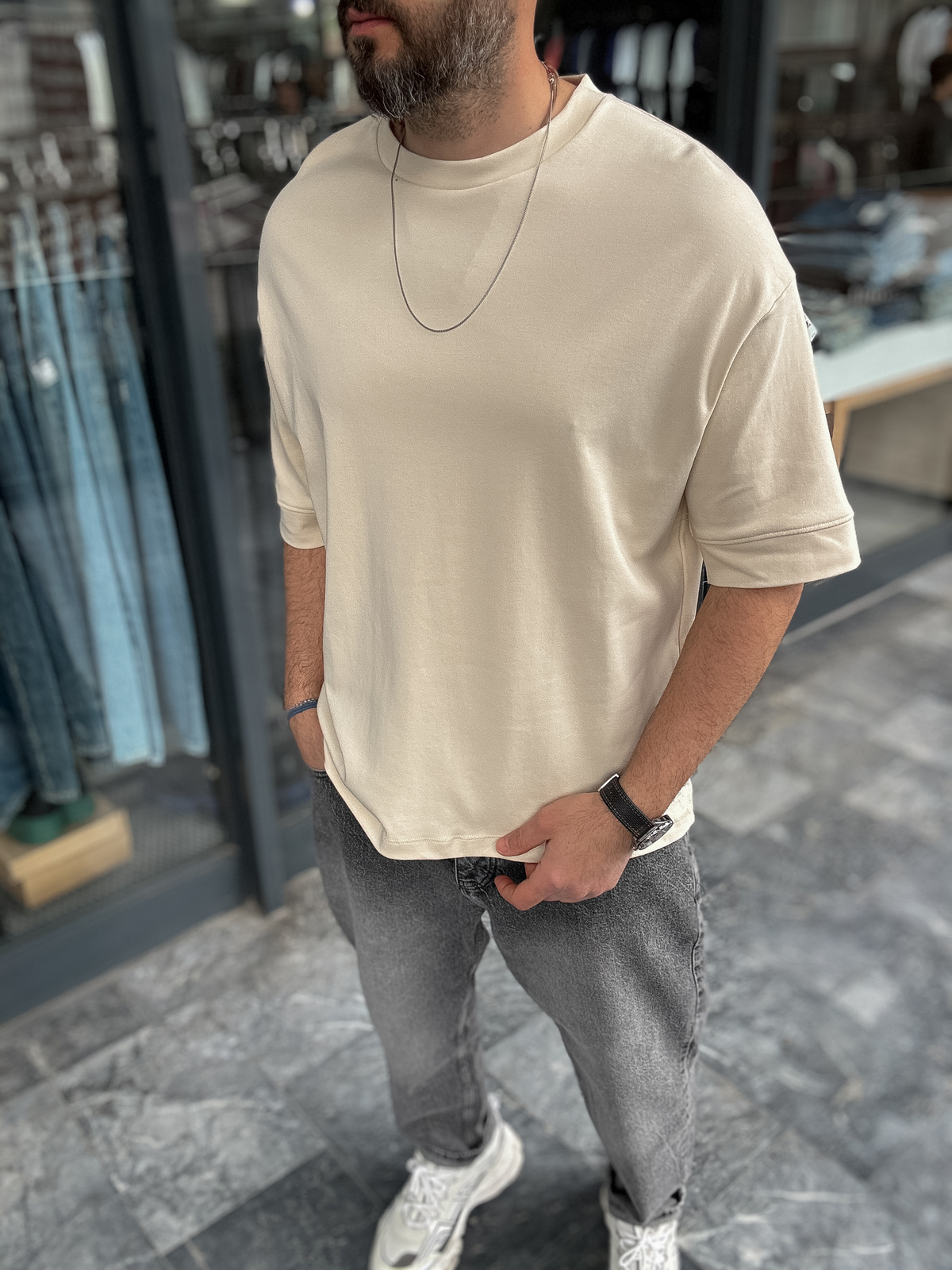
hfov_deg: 46.8
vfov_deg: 60.0
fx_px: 1100
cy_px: 635
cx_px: 476
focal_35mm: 30
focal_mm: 2.69
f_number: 1.9
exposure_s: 1/210
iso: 25
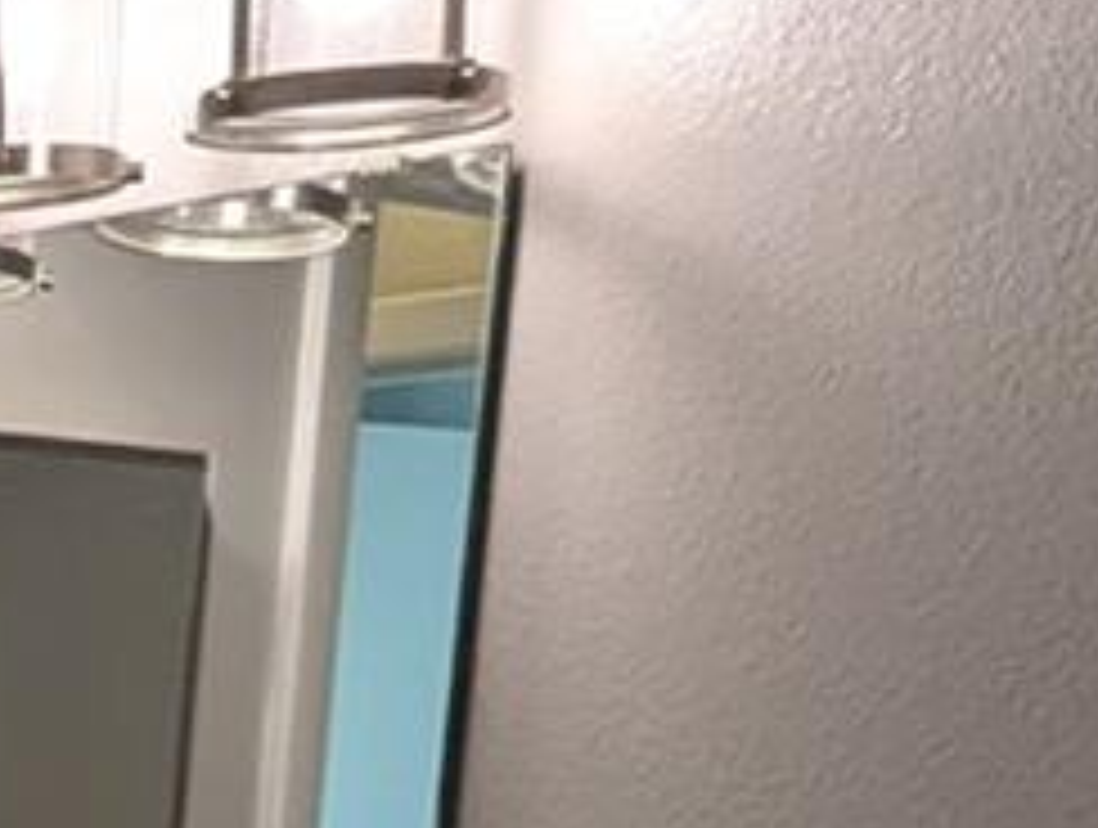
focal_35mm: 85
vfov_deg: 15.8
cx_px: -716
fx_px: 2701
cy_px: 1300
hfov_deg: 19.0
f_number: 2.2
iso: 95
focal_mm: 1.95
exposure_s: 1/120
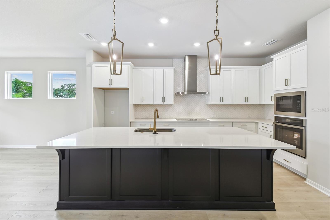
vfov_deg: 77.3
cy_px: 110
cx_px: 165
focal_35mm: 15
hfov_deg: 100.4
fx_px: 137
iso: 100
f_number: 7.1
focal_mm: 10
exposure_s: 1/20
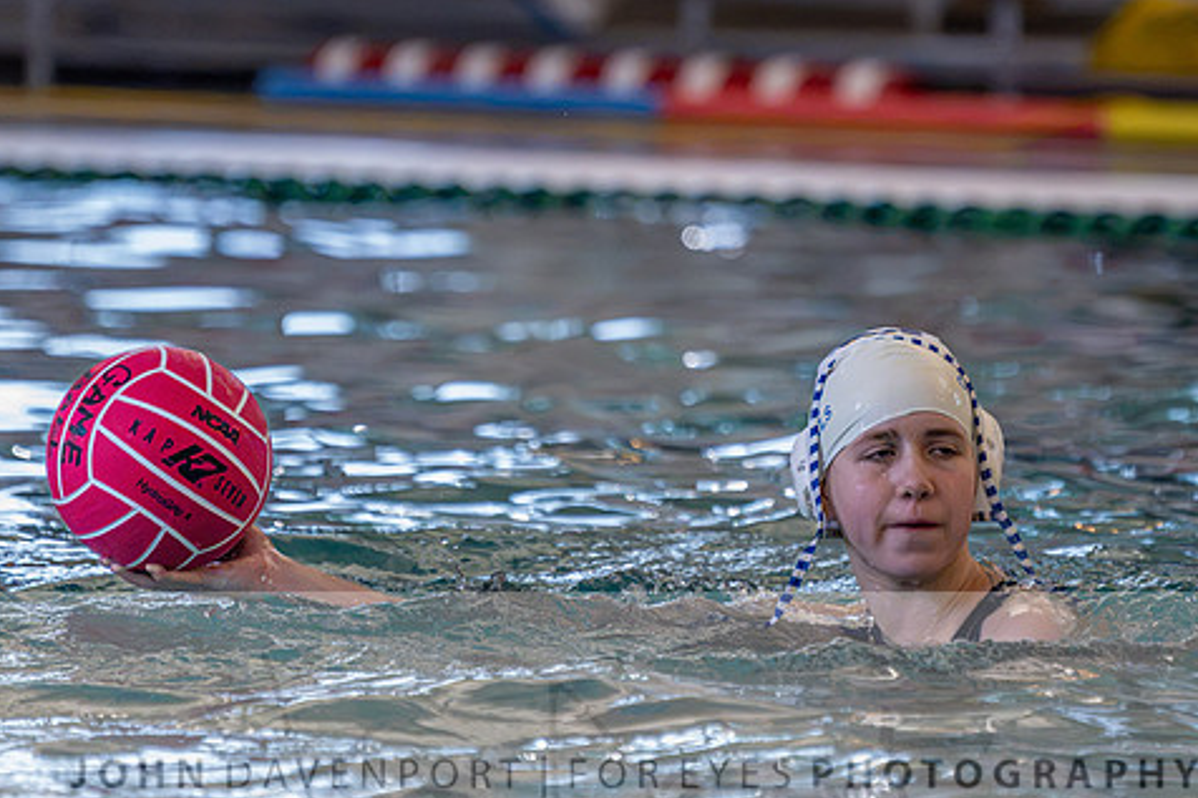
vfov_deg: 3.2
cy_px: 248
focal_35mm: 423
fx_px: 14071
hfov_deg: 4.9
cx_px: 879
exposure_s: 1/1000
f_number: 4
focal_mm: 240
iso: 18000
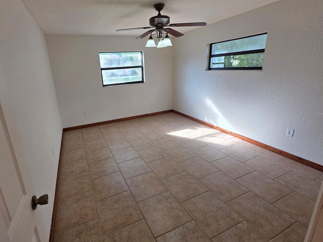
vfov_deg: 78.0
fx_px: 149
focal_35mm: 16
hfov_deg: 93.9
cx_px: 138
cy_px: 113
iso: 64
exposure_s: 1/120
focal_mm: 2.2
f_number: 1.9
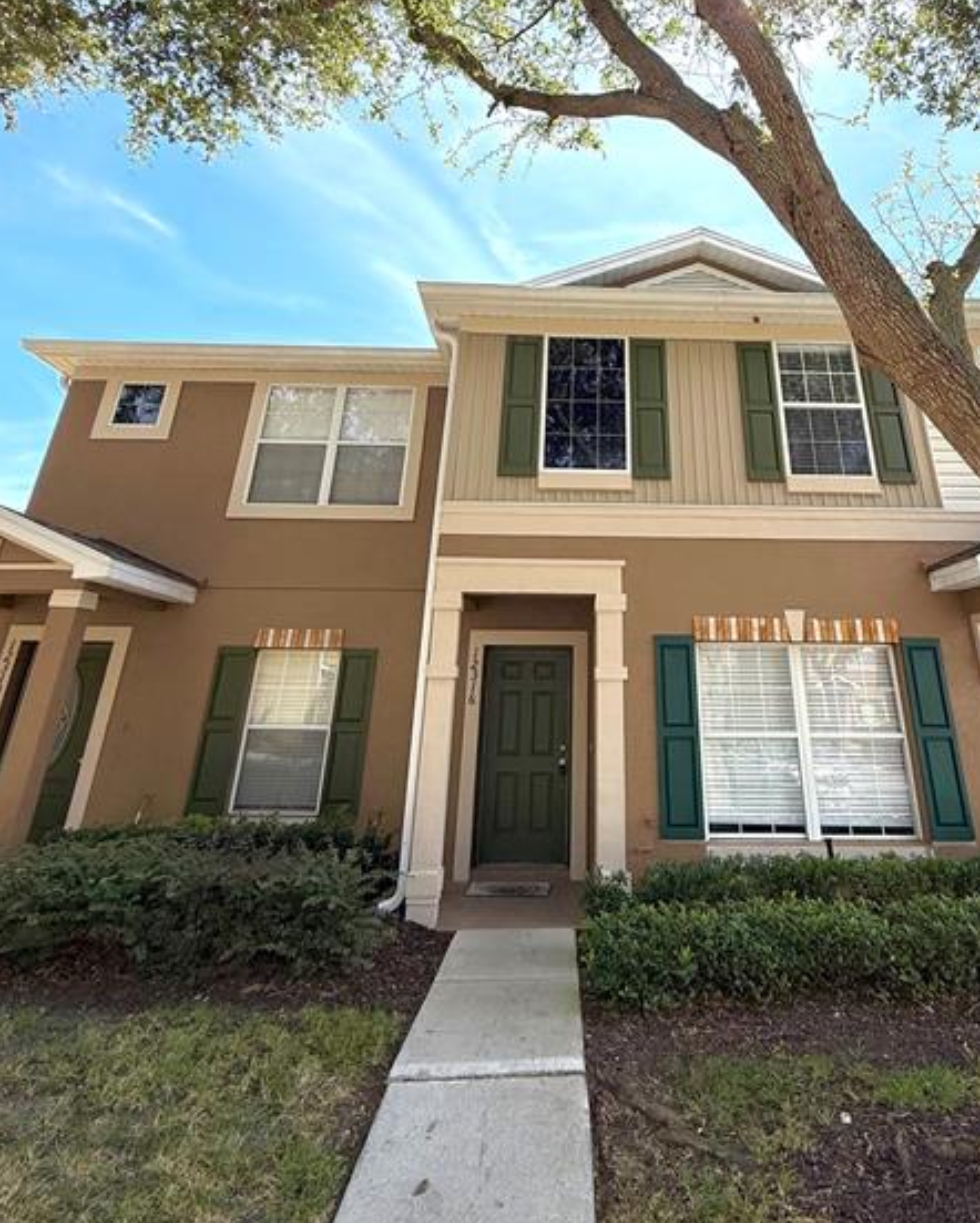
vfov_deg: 80.7
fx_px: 688
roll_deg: -0.8
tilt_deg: +23.6
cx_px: 585
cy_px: 417
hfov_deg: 70.2
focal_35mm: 19
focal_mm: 2.22
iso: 50
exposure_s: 1/1145
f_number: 2.2
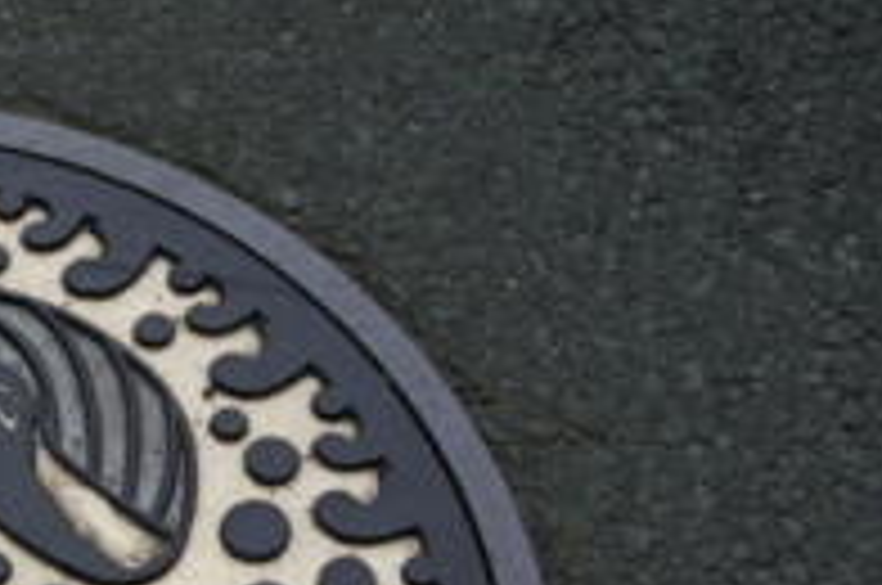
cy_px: 700
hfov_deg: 18.3
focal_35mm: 106
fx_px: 2581
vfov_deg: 12.6
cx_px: -216
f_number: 4.5
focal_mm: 23
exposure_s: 1/60
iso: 100
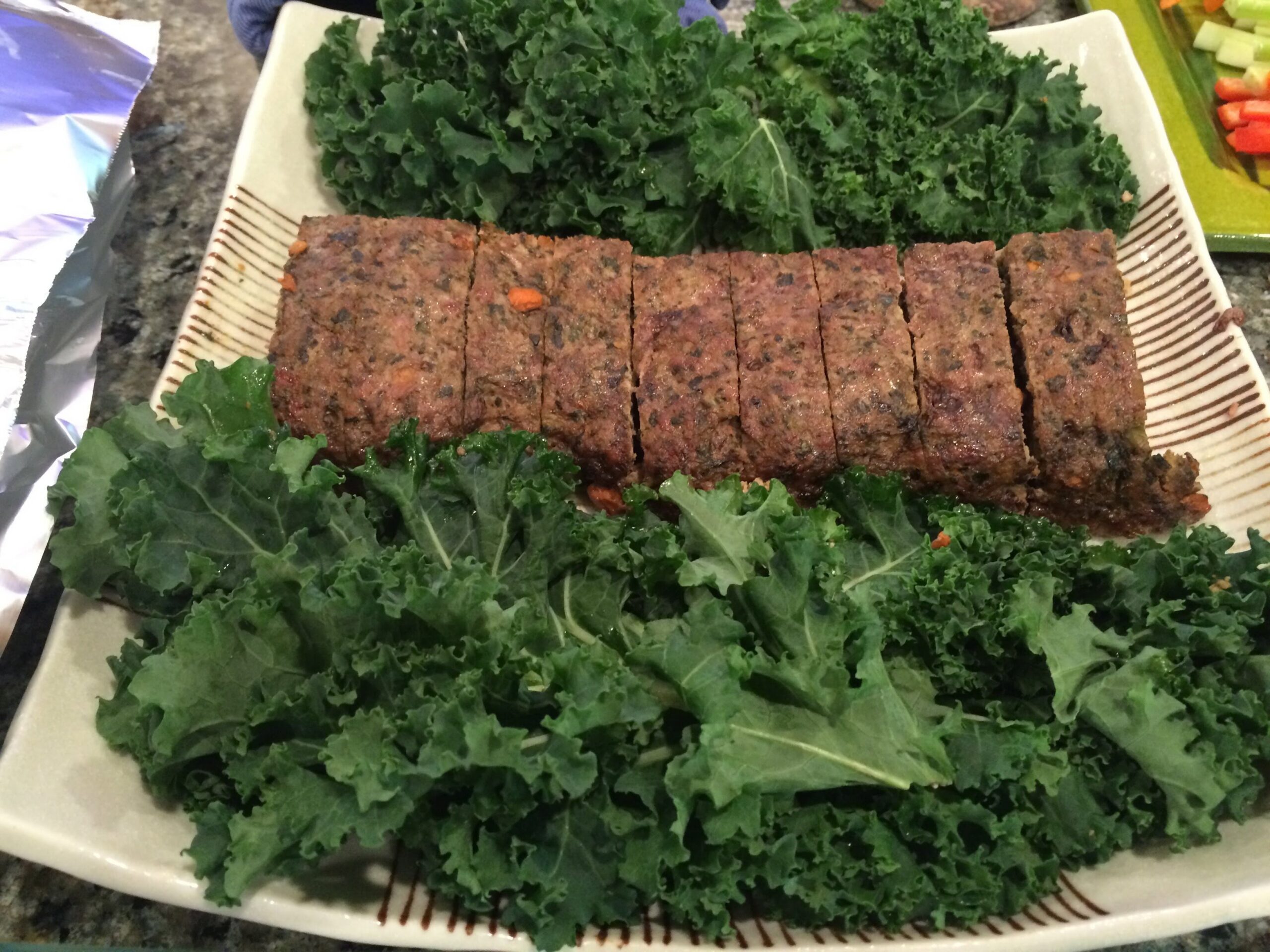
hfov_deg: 61.7
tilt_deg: -52.9
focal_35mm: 29
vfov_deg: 48.2
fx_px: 1064
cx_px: 635
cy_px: 476
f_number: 2.2
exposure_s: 1/24
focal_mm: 4.15
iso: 250
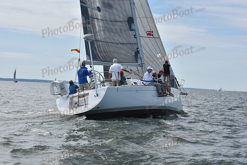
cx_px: 124
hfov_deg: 24.8
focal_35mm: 82
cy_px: 82
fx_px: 563
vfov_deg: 16.7
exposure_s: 1/1000
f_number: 10
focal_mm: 82
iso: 320
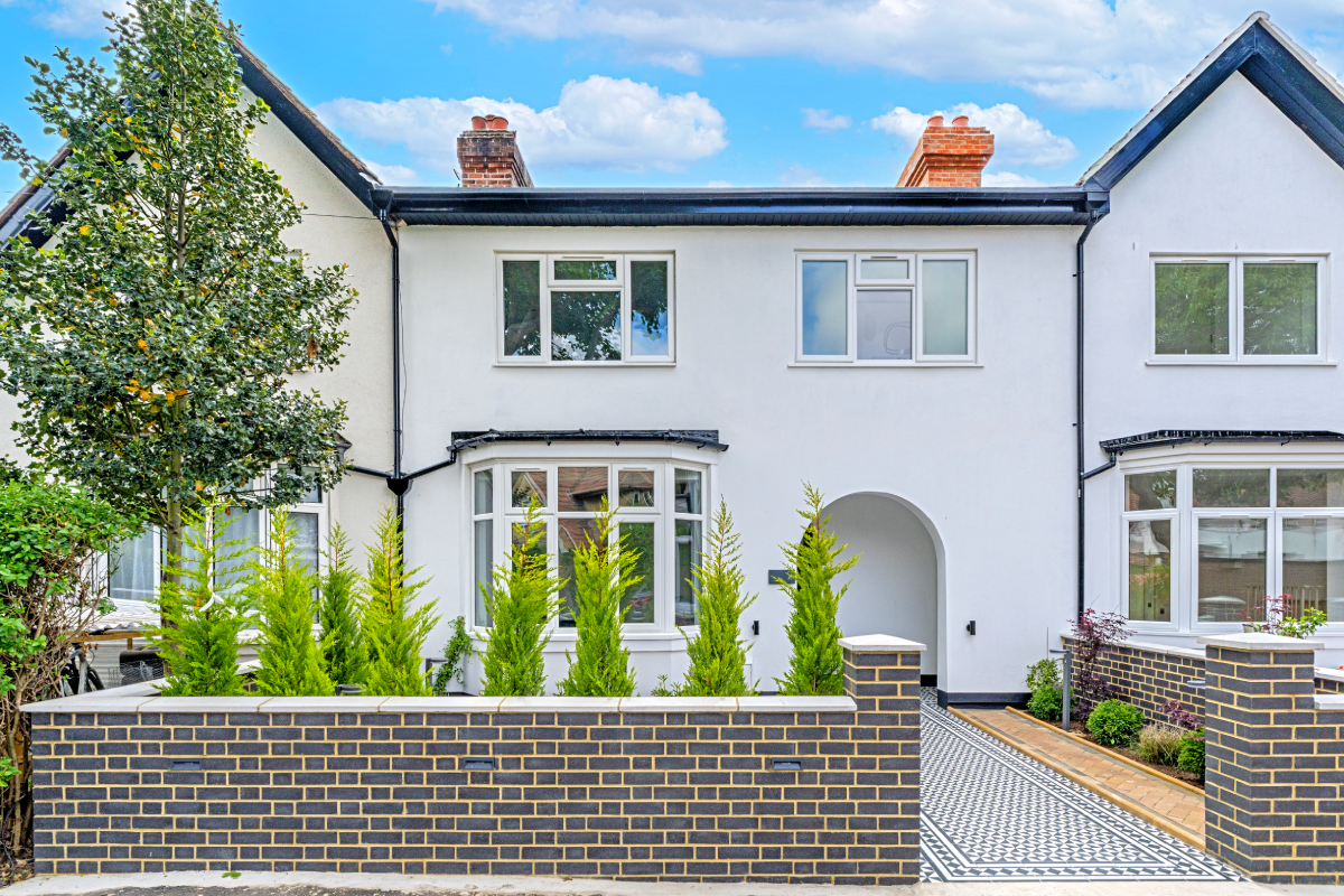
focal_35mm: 14
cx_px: 672
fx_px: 523
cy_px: 448
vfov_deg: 81.2
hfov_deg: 104.3
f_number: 13
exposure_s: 1/250
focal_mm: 14
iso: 320
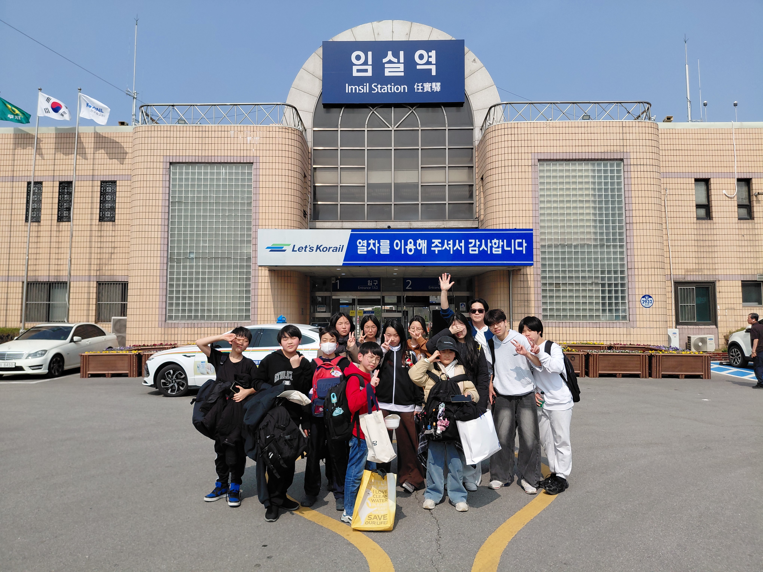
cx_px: 382
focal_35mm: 25
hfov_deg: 69.4
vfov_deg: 54.9
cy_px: 286
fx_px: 551
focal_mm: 4.69
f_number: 1.8
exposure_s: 1/3346
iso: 50
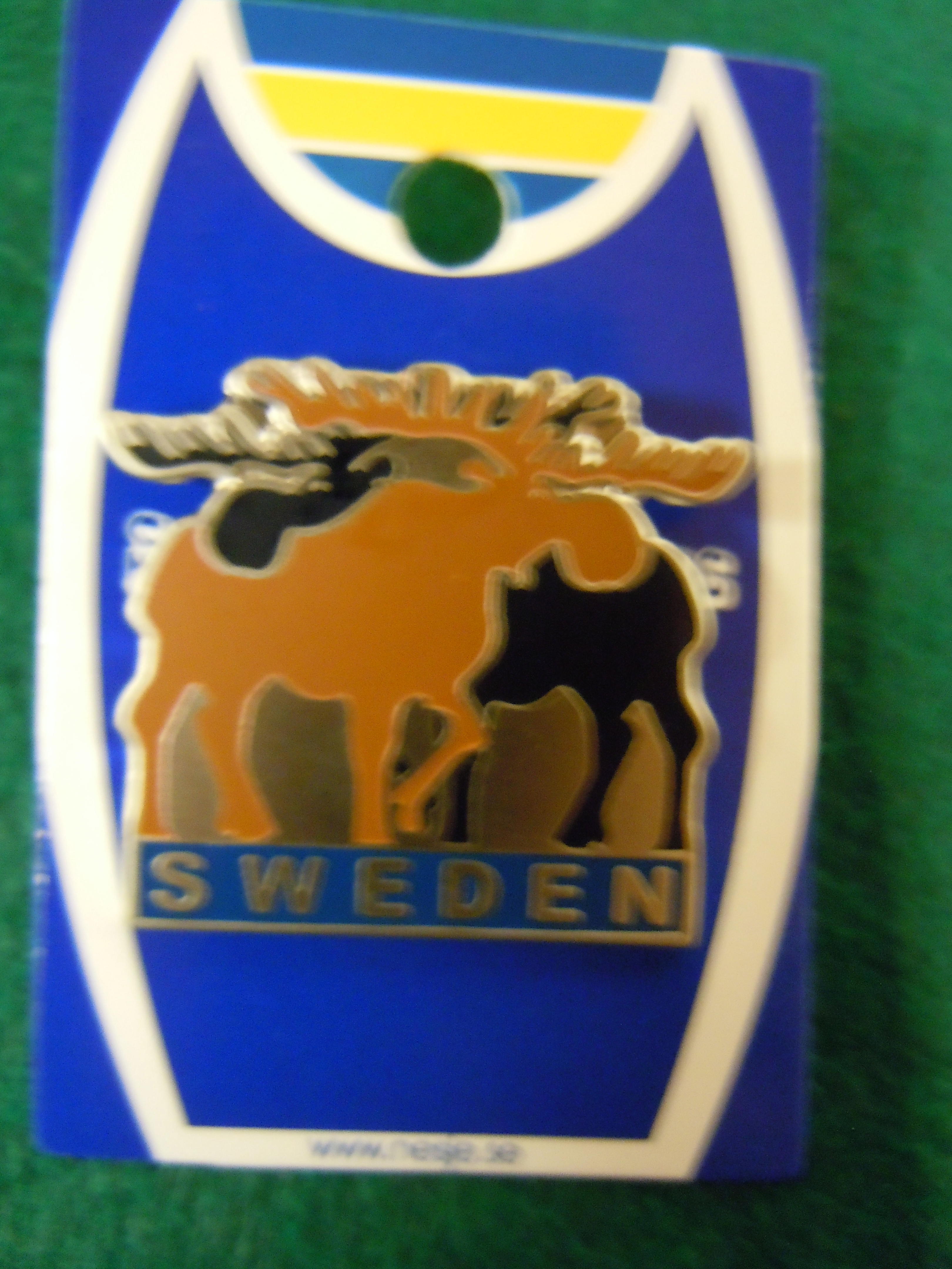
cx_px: 476
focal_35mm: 30
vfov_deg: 60.0
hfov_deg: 46.8
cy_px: 634
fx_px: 1100
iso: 800
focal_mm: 5.4
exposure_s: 1/8
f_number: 3.5
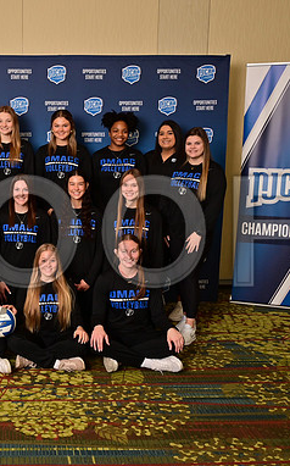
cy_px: 234
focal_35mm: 48
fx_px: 608
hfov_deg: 25.8
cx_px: 17
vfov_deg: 41.9
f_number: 13
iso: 400
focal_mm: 31
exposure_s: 1/125
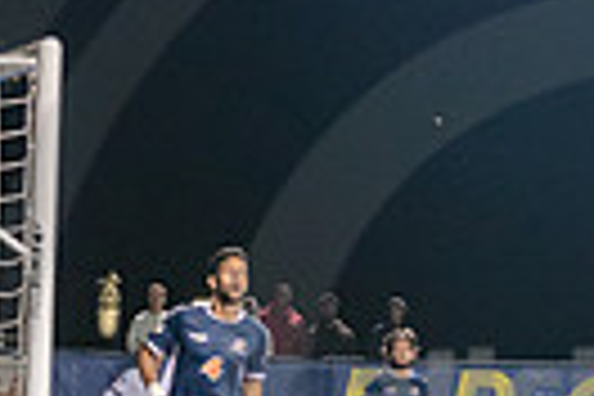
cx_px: 657
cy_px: 443
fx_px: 7276
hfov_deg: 4.7
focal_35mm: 441
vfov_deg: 3.1
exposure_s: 1/320
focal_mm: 100
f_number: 3.5
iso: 3200
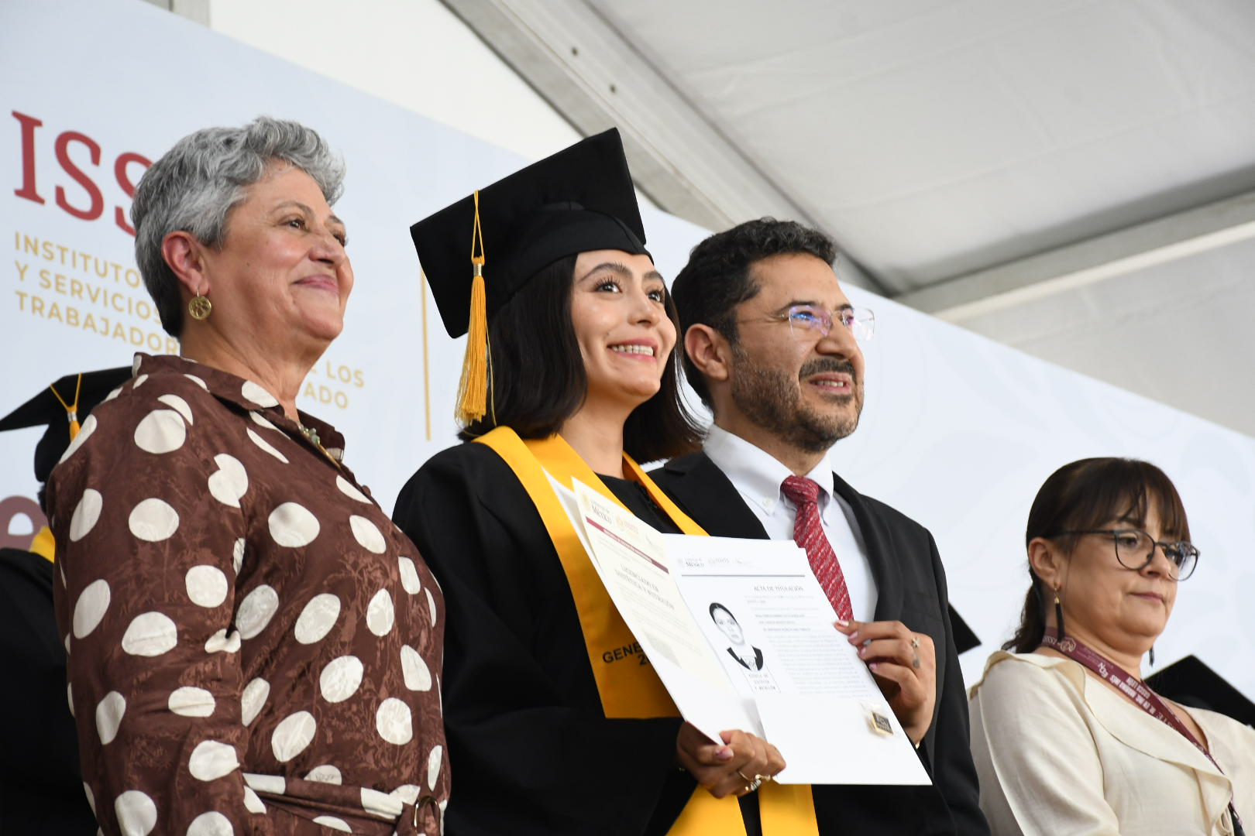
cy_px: 418
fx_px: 4427
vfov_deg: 10.8
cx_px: 628
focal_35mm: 127
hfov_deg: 16.1
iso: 1000
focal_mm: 85
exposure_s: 1/125
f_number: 8
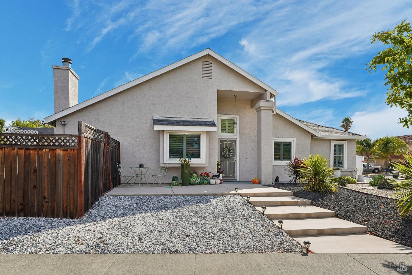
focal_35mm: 24
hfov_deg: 73.8
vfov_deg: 53.1
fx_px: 275
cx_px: 206
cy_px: 138
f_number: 10
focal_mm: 24
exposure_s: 1/400
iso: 640
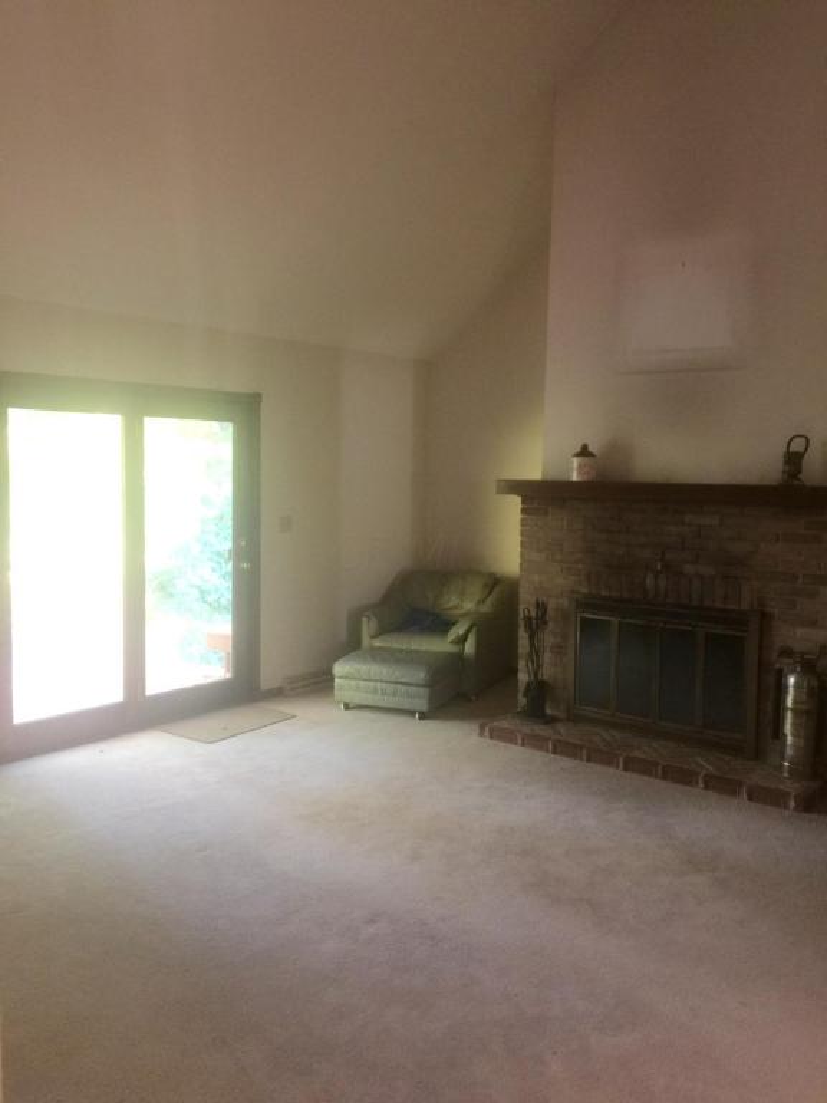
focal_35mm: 29
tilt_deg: -3.9
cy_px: 552
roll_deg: -1.3
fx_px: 924
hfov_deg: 48.2
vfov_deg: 61.7
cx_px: 414
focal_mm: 4.15
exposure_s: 1/4
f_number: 2.2
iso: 64
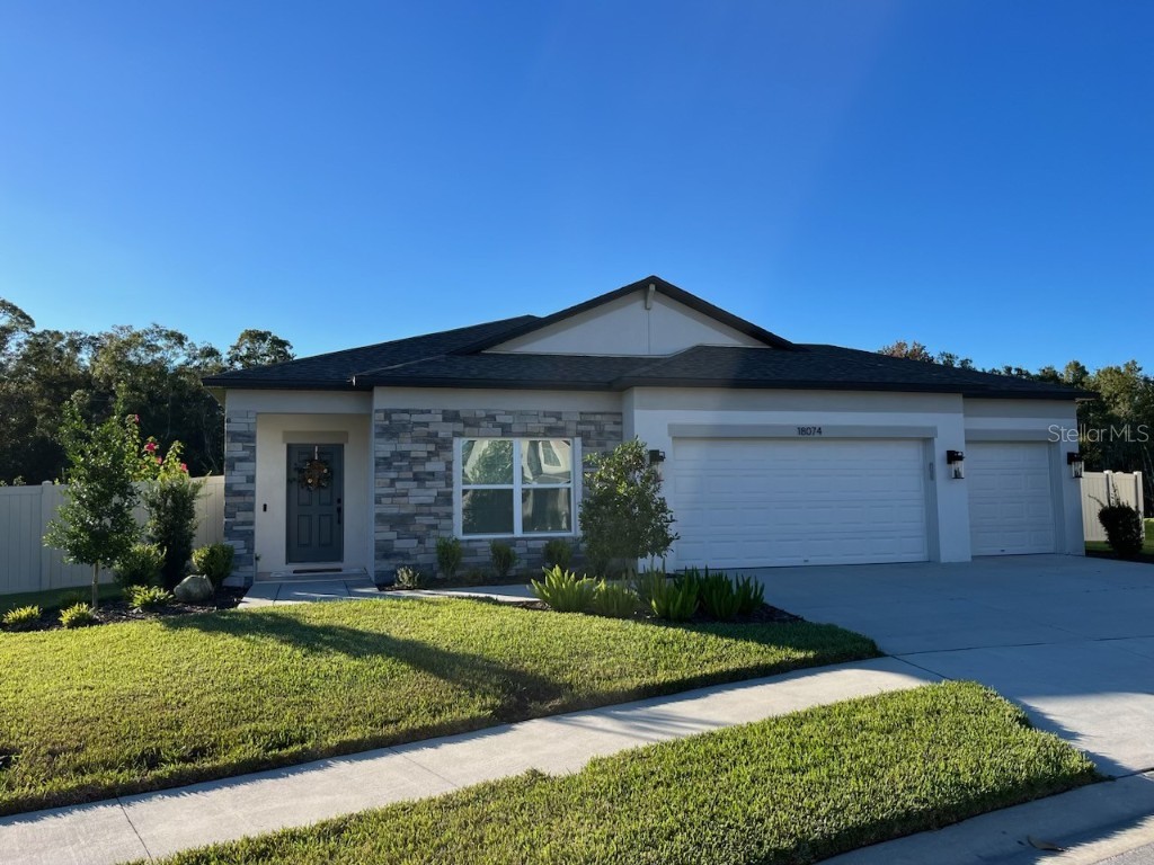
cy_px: 432
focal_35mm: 26
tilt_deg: +4.7
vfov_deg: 53.1
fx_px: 867
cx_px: 577
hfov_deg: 67.3
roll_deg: +1.4
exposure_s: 1/2688
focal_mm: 5.1
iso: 50
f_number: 1.6
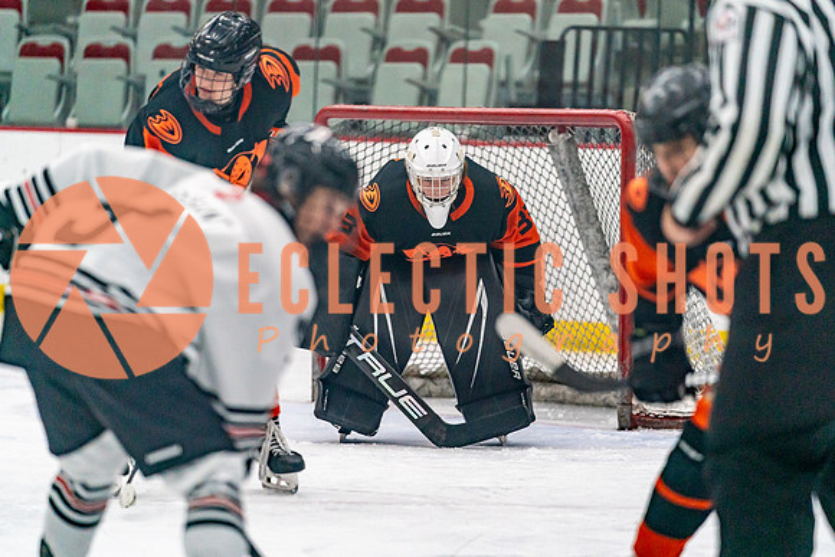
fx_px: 4987
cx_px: 435
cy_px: 278
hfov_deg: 9.6
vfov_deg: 6.4
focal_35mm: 215
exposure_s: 1/1250
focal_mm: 200
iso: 3200
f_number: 2.8
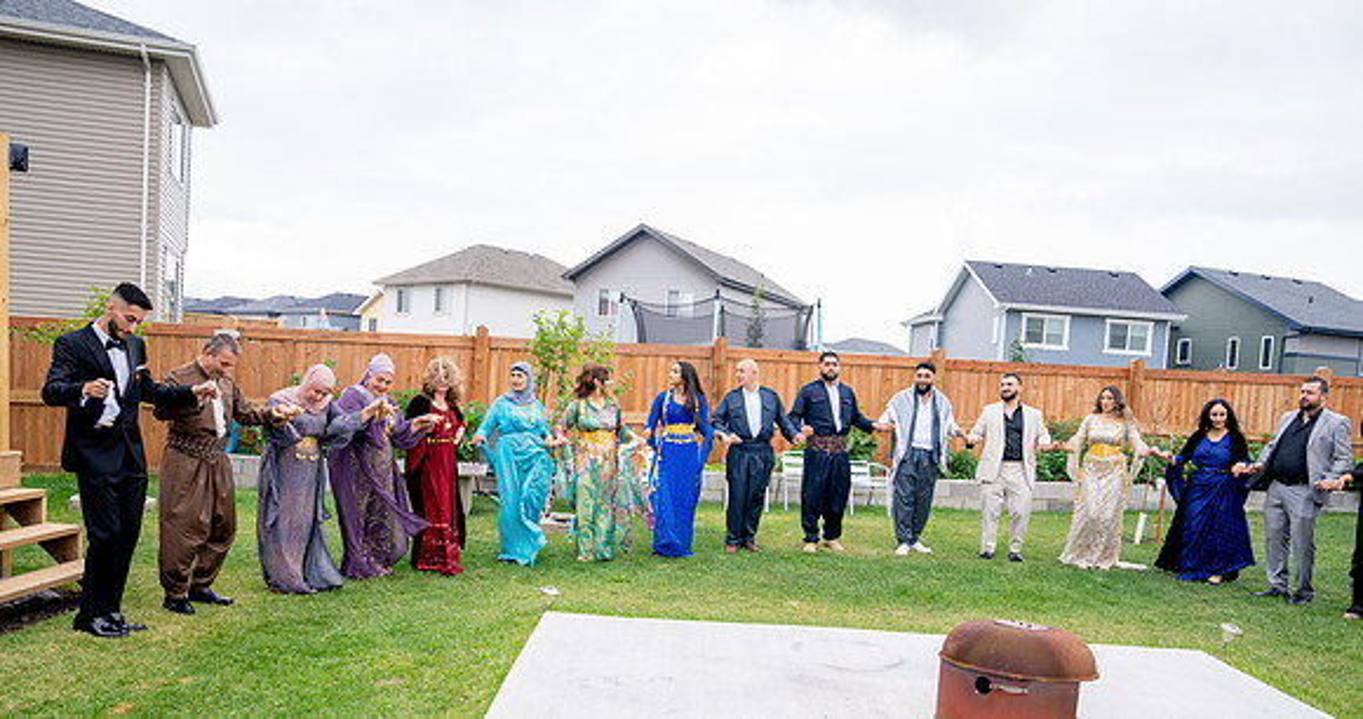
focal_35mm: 28
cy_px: 474
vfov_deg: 39.8
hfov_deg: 69.4
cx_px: 638
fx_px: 983
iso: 100
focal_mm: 24
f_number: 2.8
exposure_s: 1/400
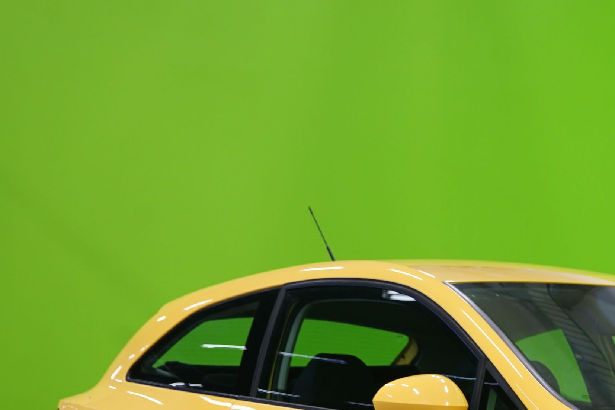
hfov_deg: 15.3
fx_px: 2238
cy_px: 480
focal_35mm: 131
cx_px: 626
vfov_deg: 10.3
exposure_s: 1/10
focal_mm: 55
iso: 400
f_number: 5
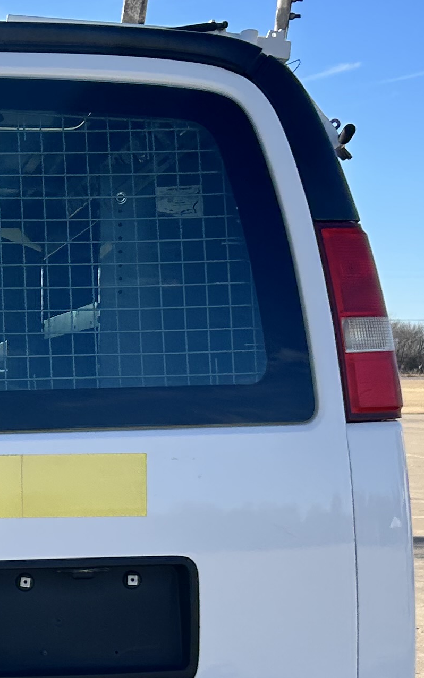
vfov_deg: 23.4
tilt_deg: -7.2
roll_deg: +1.6
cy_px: 571
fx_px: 1609
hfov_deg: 14.2
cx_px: -168
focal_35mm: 87
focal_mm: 5.7
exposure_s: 1/3356
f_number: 1.5
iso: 50
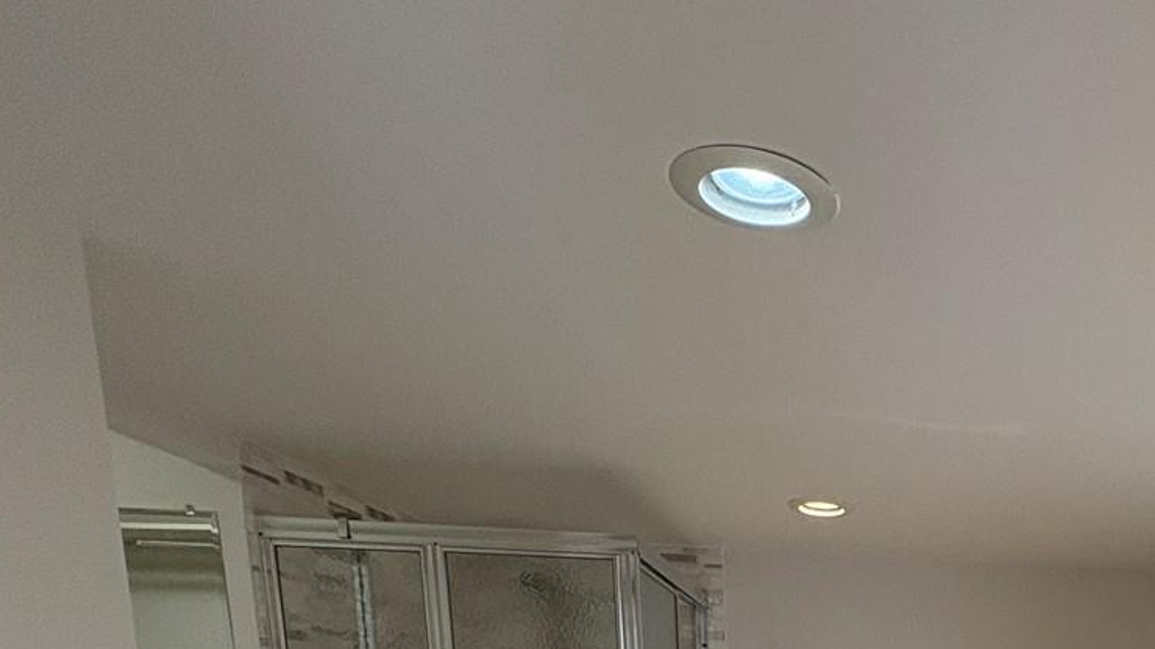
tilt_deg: -9.4
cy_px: 905
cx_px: 1033
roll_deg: -0.2
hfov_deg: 52.5
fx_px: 1011
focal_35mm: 33
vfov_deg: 27.6
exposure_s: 1/120
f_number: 2.2
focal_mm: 2.22
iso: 125
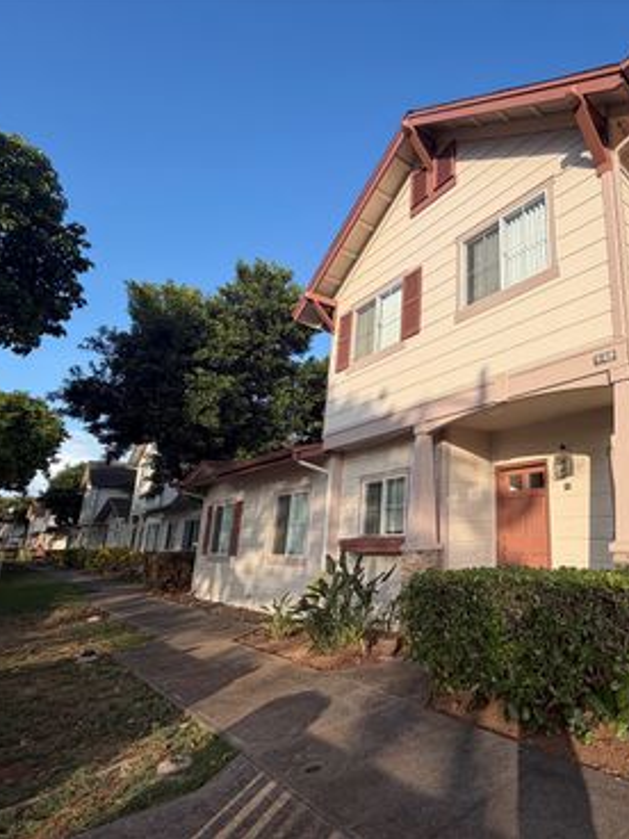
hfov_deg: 60.9
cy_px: 414
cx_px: 533
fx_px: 460
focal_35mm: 19
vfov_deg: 84.7
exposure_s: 1/770
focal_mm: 2.22
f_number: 2.2
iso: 32
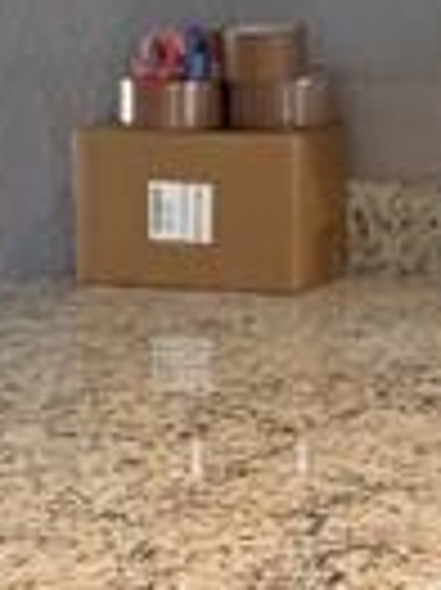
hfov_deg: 8.2
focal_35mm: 180
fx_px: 3063
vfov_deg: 10.6
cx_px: 148
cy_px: 883
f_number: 1.4
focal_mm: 6.5
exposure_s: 1/120
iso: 200
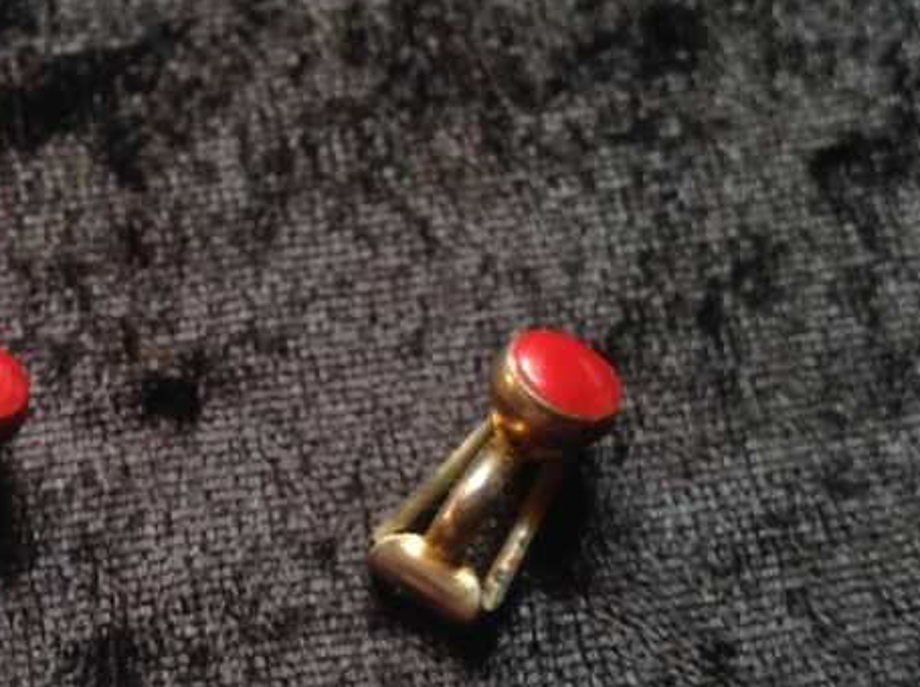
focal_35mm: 77
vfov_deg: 19.1
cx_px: 117
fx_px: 2044
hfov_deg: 24.7
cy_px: 393
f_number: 2.4
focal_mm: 4.28
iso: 64
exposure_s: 1/60
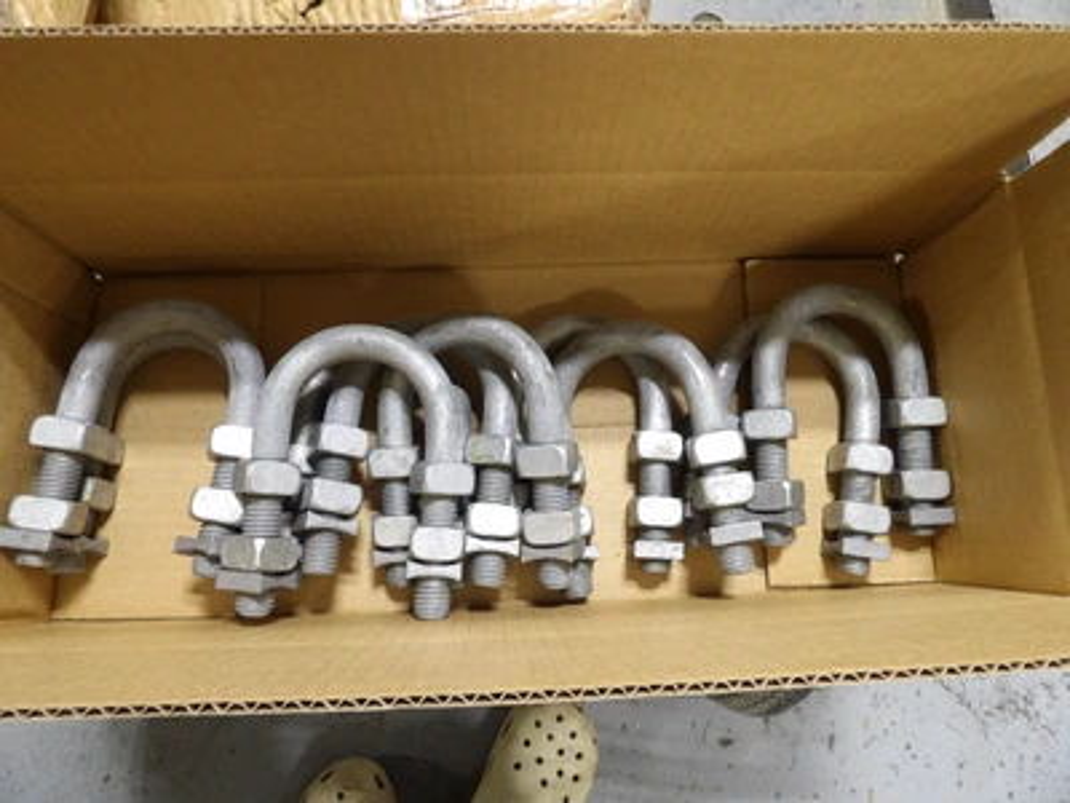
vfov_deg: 56.8
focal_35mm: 24
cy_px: 402
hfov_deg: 71.6
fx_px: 742
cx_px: 535
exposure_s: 1/29
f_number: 3.2
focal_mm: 4.3
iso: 200
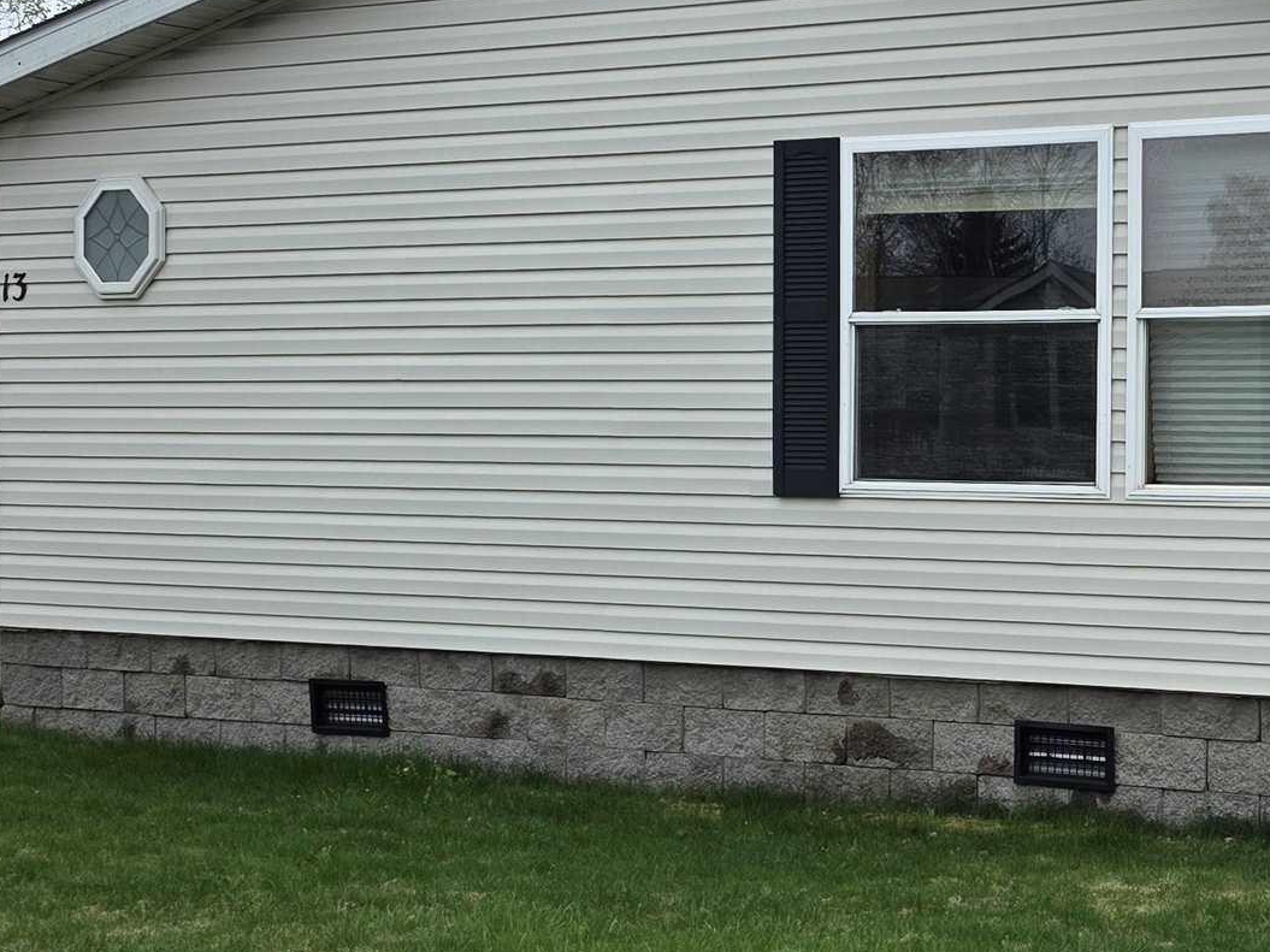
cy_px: 545
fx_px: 2458
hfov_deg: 27.7
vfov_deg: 21.9
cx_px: 1186
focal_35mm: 67
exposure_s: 1/3211
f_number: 1.7
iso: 80
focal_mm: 6.3
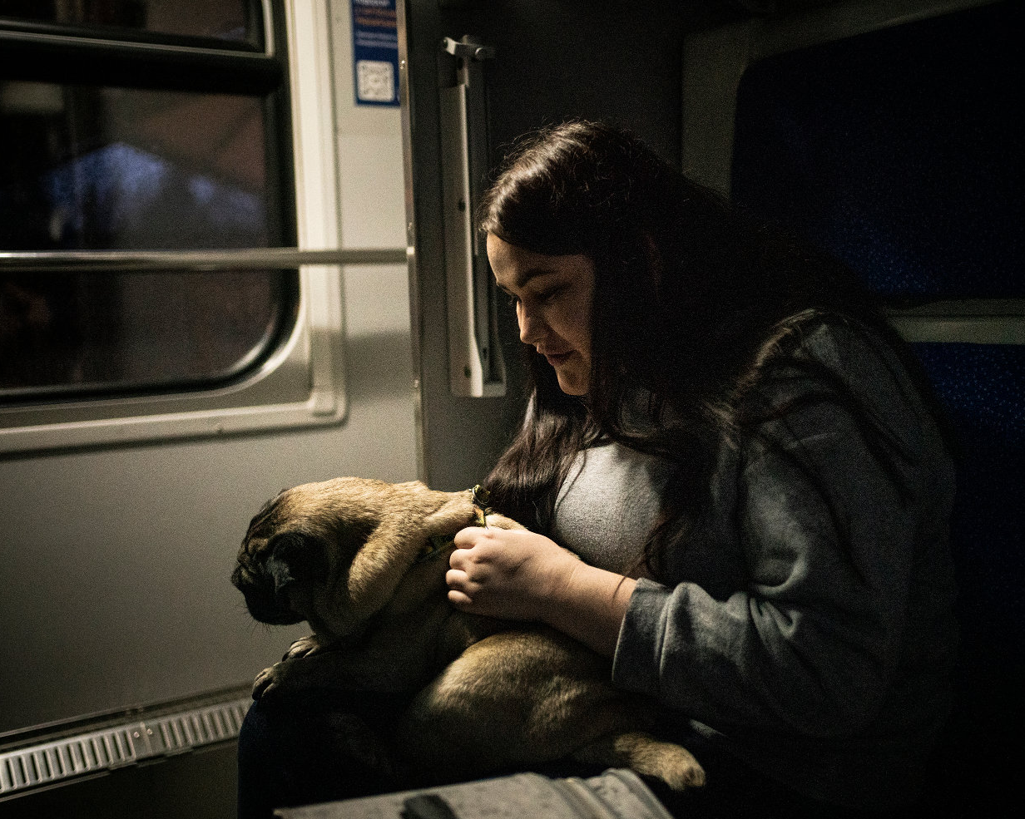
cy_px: 409
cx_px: 601
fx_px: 1213
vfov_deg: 37.3
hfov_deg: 45.6
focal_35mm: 40
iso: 12800
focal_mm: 35
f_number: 1.8
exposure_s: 1/400
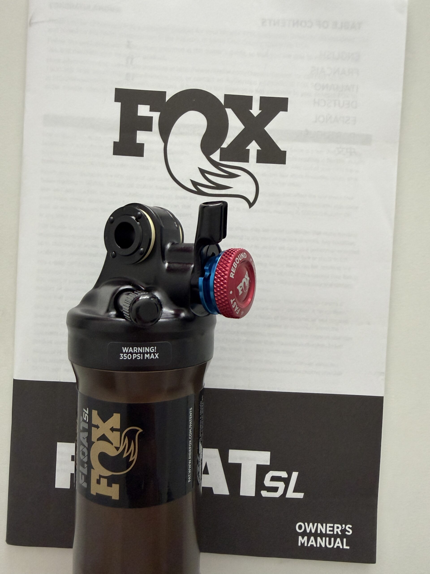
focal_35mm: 26
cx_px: 215
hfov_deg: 53.1
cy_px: 287
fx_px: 431
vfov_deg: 67.3
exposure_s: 1/95
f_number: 2.2
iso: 320
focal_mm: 2.22
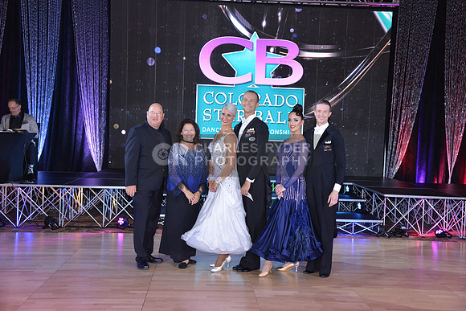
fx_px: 570
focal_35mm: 44
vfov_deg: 30.5
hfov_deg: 44.5
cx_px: 233
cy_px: 156
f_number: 4.5
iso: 2000
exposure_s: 1/250
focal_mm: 44
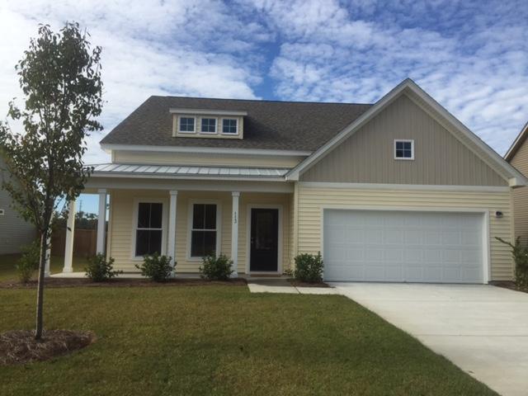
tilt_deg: +5.9
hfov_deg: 61.7
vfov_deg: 48.2
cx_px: 264
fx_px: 442
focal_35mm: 29
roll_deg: -3.1
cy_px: 198
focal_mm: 4.15
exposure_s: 1/2083
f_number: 2.2
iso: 32
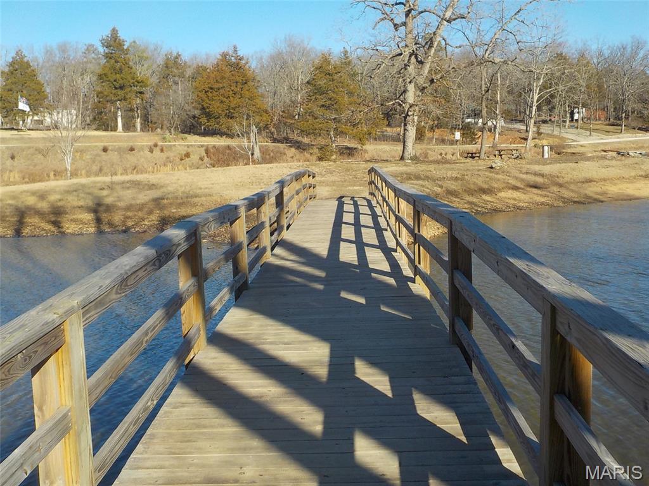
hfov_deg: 49.0
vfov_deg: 37.7
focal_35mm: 38
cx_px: 324
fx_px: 712
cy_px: 243
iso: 125
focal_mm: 5.2
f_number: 3.7
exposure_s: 1/800
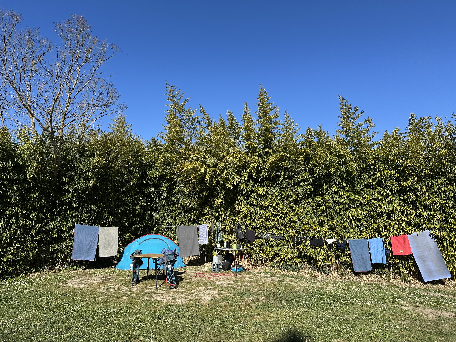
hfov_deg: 71.6
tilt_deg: +7.4
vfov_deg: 56.8
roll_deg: +0.7
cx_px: 228
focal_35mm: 24
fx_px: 316
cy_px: 171
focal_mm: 6.86
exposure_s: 1/3597
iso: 80
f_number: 1.78
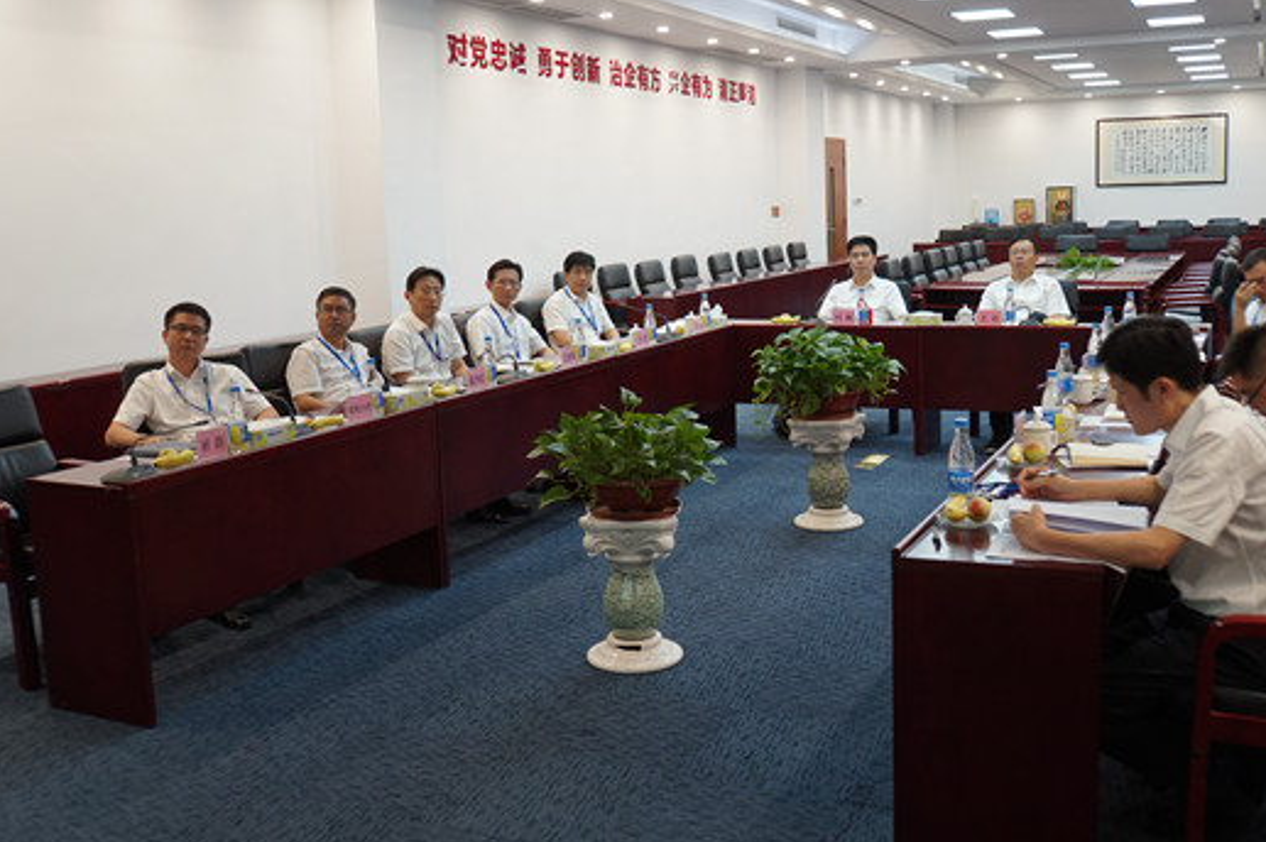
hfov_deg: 52.4
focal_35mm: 37
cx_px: 688
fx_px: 1286
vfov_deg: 36.3
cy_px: 411
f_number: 3.5
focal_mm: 21
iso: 500
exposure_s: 1/60
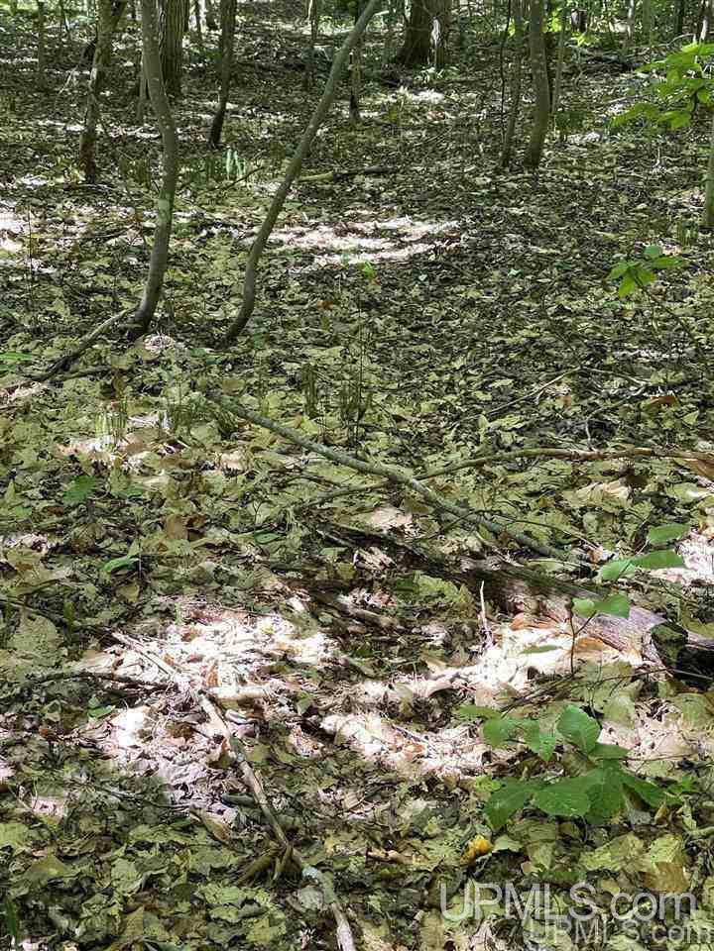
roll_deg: -1.2
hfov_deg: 22.9
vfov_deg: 30.3
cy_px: 476
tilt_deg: -16.6
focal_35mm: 64
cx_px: 357
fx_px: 1760
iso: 250
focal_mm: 7.5
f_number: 2.2
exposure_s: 1/119
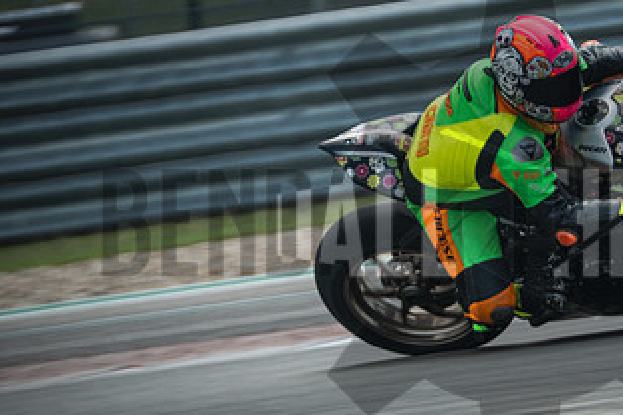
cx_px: 520
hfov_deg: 1.9
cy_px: 225
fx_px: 19181
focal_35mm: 1109
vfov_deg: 1.2
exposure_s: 1/500
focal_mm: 400
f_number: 5.6
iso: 400
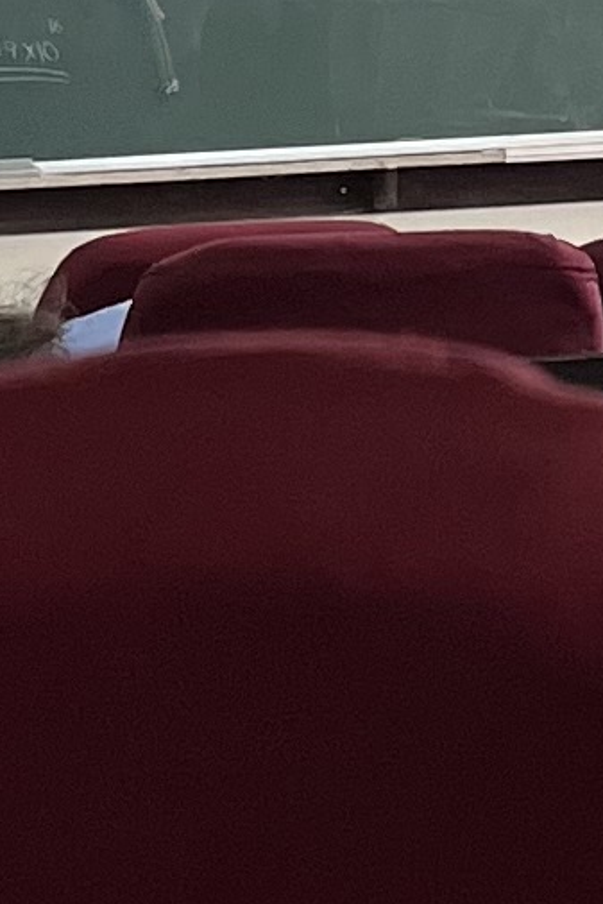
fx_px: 5423
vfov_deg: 9.4
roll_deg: +3.9
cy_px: -38
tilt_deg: +1.5
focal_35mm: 216
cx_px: 129
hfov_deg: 6.4
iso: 100
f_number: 1.6
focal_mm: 5.1
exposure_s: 1/50
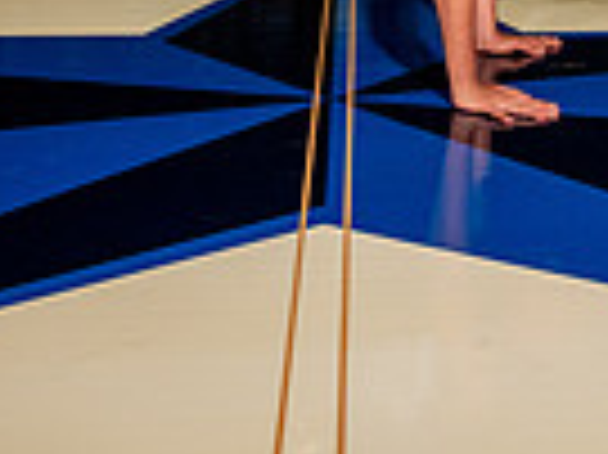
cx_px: 581
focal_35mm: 96
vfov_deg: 13.2
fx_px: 1685
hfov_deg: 19.9
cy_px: -472
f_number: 7.1
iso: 800
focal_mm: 30
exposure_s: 1/320
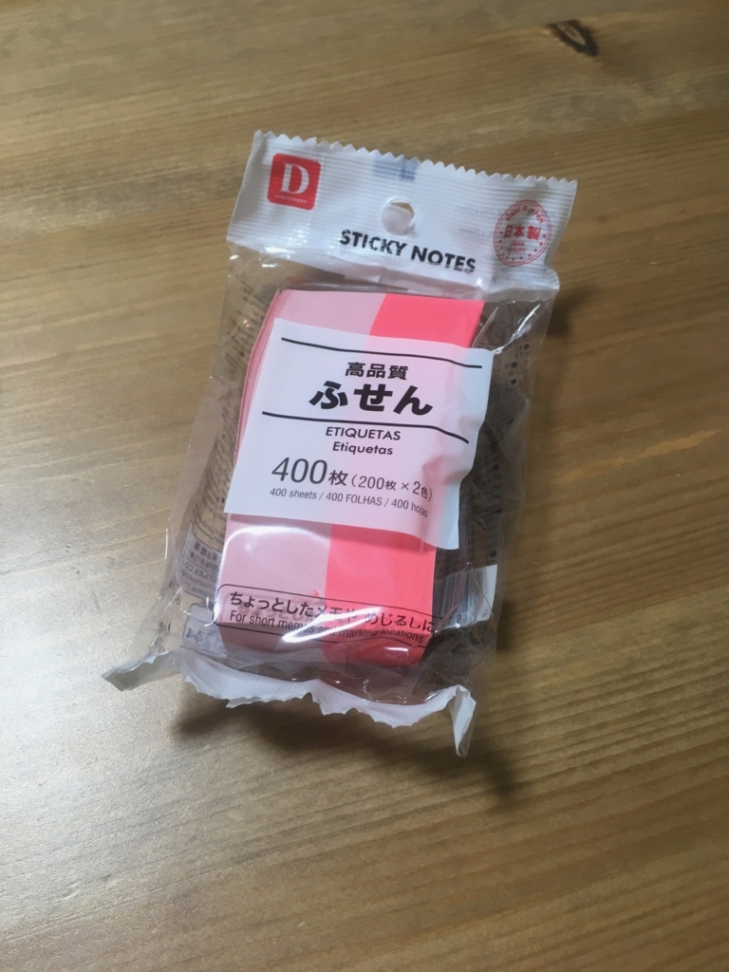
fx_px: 814
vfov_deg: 61.7
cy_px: 486
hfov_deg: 48.2
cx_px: 364
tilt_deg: -63.4
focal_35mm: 29
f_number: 2.2
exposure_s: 1/33
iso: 80
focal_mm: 4.15
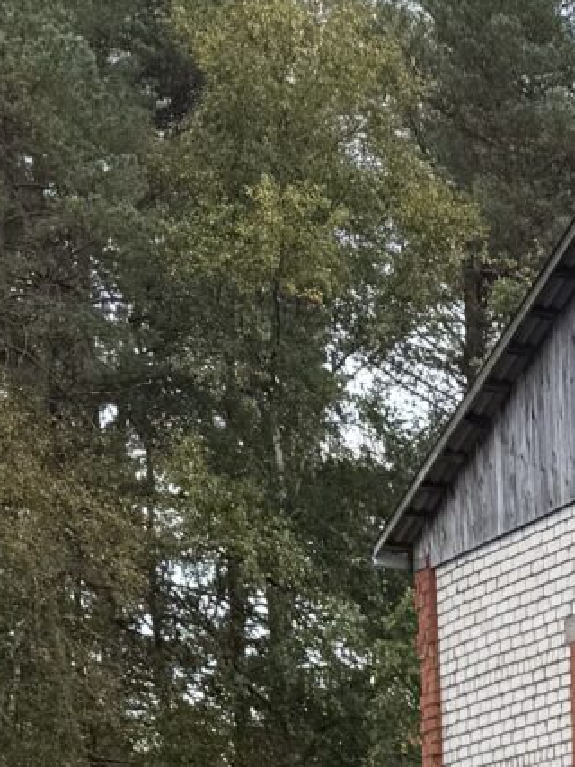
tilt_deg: -14.6
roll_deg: -1.2
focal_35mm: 144
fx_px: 3191
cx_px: 1040
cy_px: 2094
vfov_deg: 10.7
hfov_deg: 9.8
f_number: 1.78
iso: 80
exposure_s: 1/765
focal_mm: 6.76
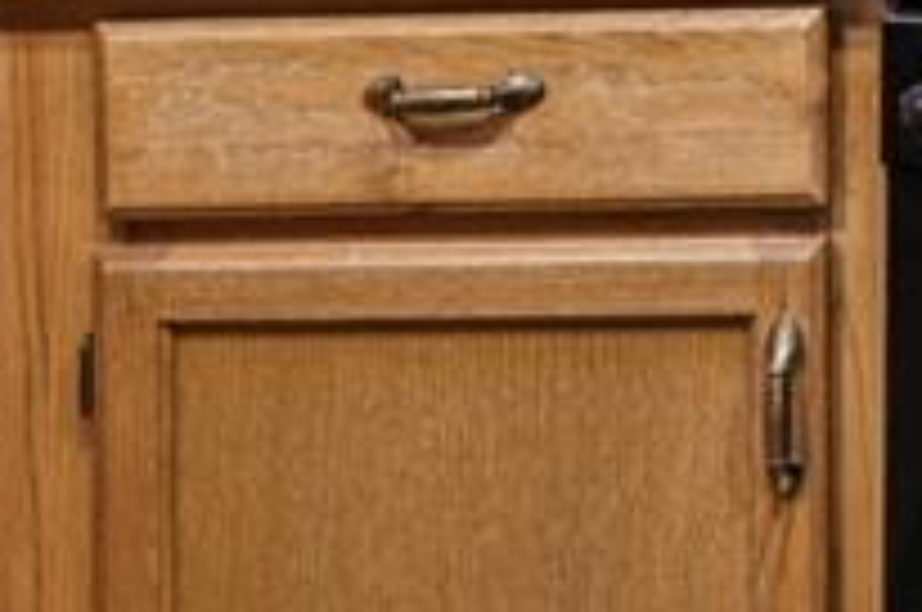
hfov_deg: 18.8
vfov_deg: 13.3
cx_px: 1552
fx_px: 2289
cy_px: -580
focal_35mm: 89
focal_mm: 17.9
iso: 200
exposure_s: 1.3
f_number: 13
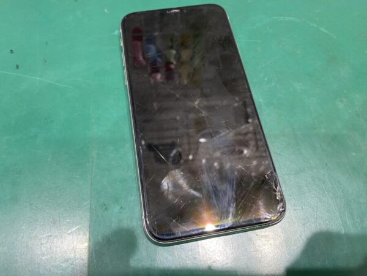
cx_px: 184
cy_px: 138
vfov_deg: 53.1
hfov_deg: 67.3
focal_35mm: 26
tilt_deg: -68.0
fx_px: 276
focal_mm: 4.25
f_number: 1.8
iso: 125
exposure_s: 1/50
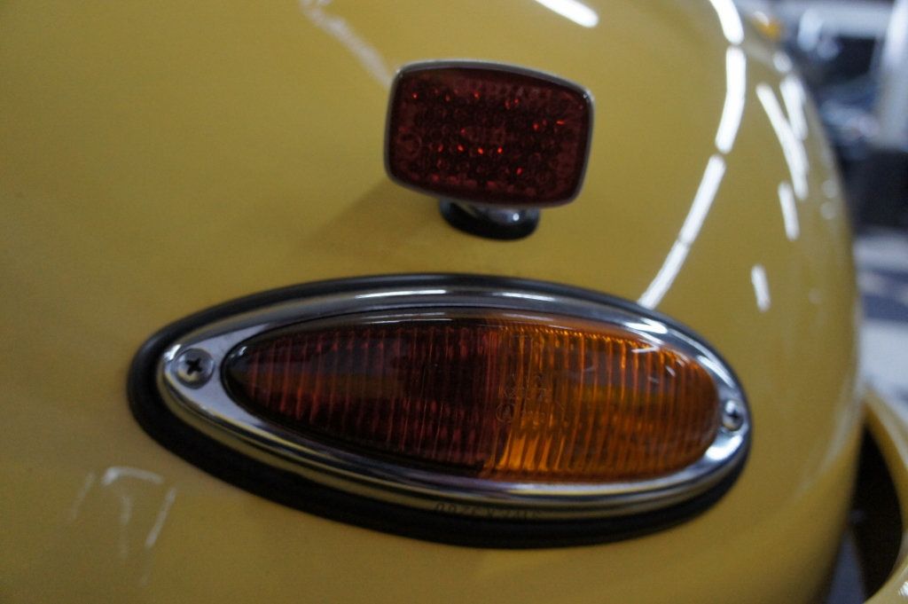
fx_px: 680
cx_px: 454
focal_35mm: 27
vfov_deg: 47.9
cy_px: 302
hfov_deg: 67.4
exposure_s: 1/250
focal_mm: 18
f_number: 3.5
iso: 1600
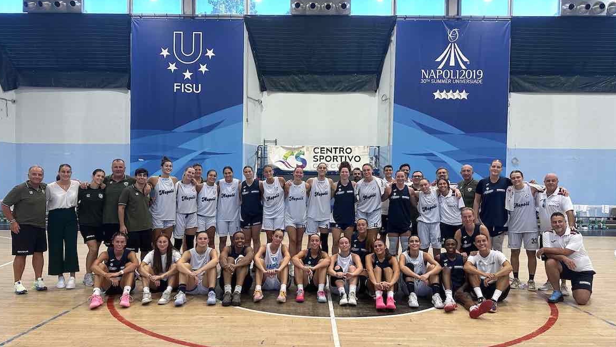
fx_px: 441
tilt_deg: -1.6
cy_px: 198
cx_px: 304
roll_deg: -0.2
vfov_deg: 42.8
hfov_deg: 69.9
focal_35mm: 27
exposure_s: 1/100
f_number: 1.78
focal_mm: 6.86
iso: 160
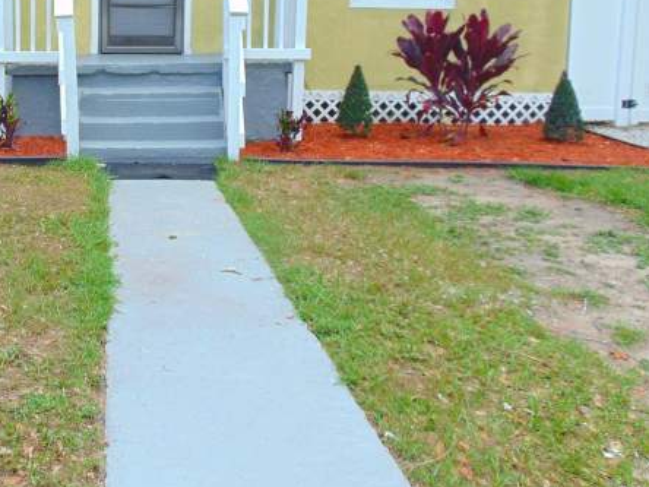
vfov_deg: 31.3
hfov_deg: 40.4
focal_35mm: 45
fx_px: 844
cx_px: 130
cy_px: 89
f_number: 7.7
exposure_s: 1/60
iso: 80
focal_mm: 4.5
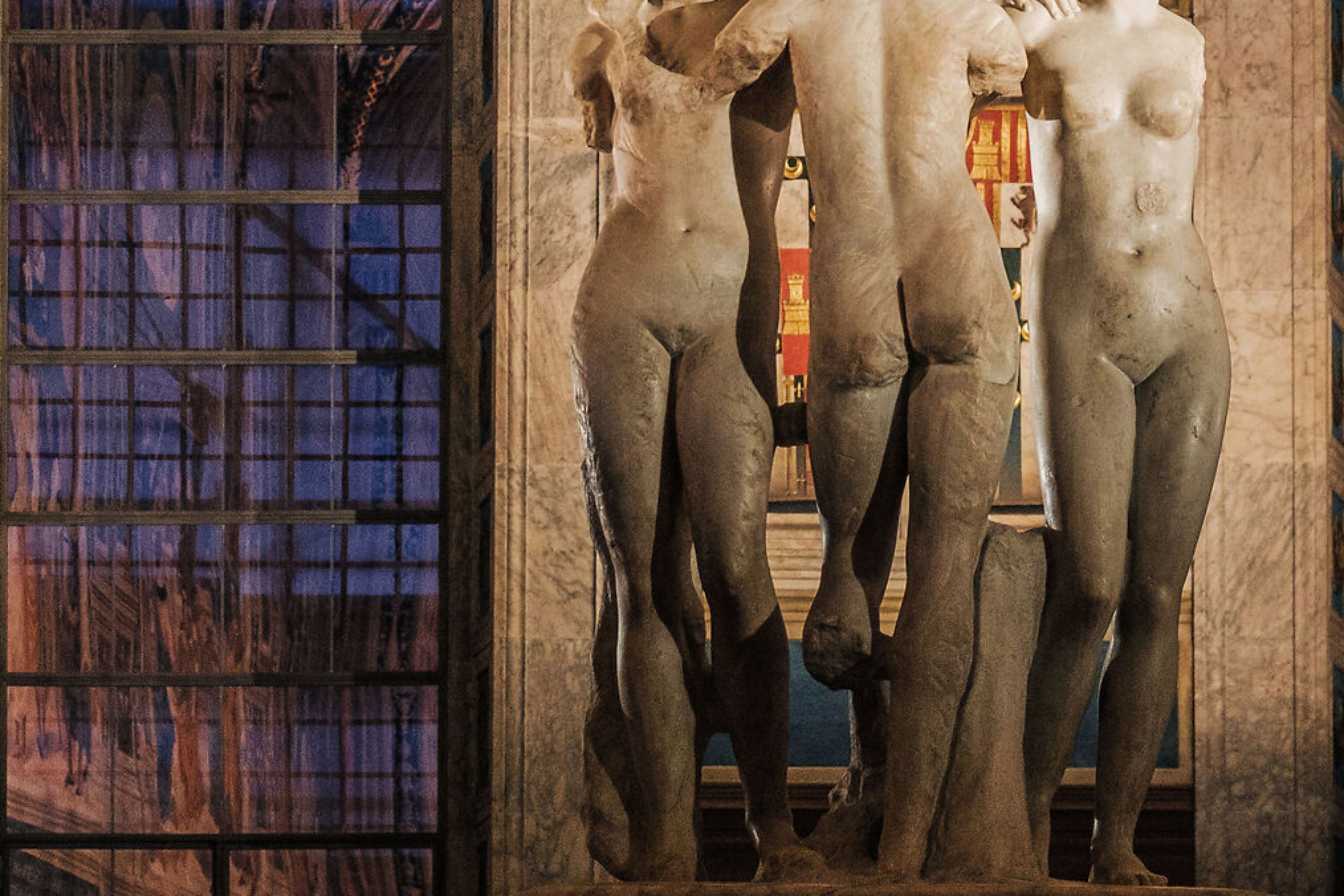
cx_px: 1180
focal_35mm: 116
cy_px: 15
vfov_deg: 11.7
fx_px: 4330
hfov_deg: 17.4
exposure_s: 1/50
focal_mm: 32.5
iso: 3200
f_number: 4
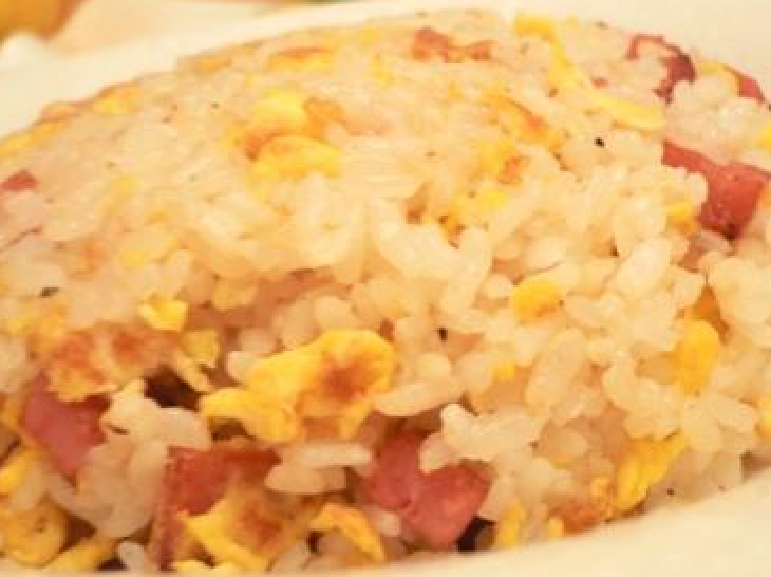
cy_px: 300
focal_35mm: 43
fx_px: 957
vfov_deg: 33.5
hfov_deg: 43.9
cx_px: 380
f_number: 2.8
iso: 200
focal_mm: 5.8
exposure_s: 1/8
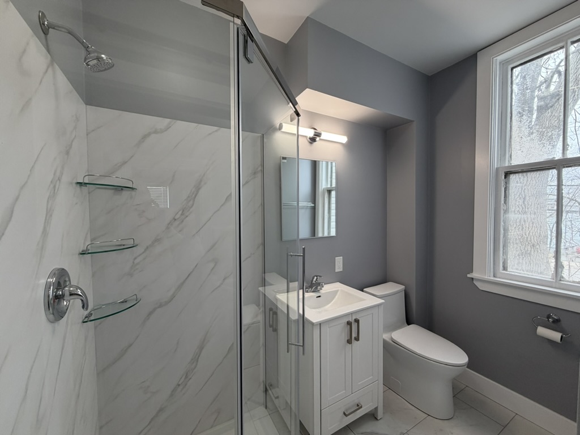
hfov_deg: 102.1
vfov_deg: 85.7
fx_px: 235
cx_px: 290
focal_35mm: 14
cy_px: 218
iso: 100
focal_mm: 2.22
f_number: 2.2
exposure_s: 1/120
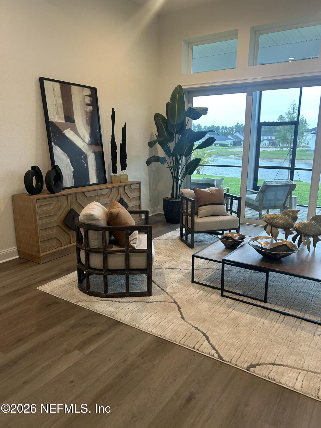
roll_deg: -0.1
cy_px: 214
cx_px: 160
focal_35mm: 26
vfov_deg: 67.3
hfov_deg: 53.1
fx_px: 321
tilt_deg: -13.0
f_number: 1.5
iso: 160
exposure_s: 1/60
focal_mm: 5.7
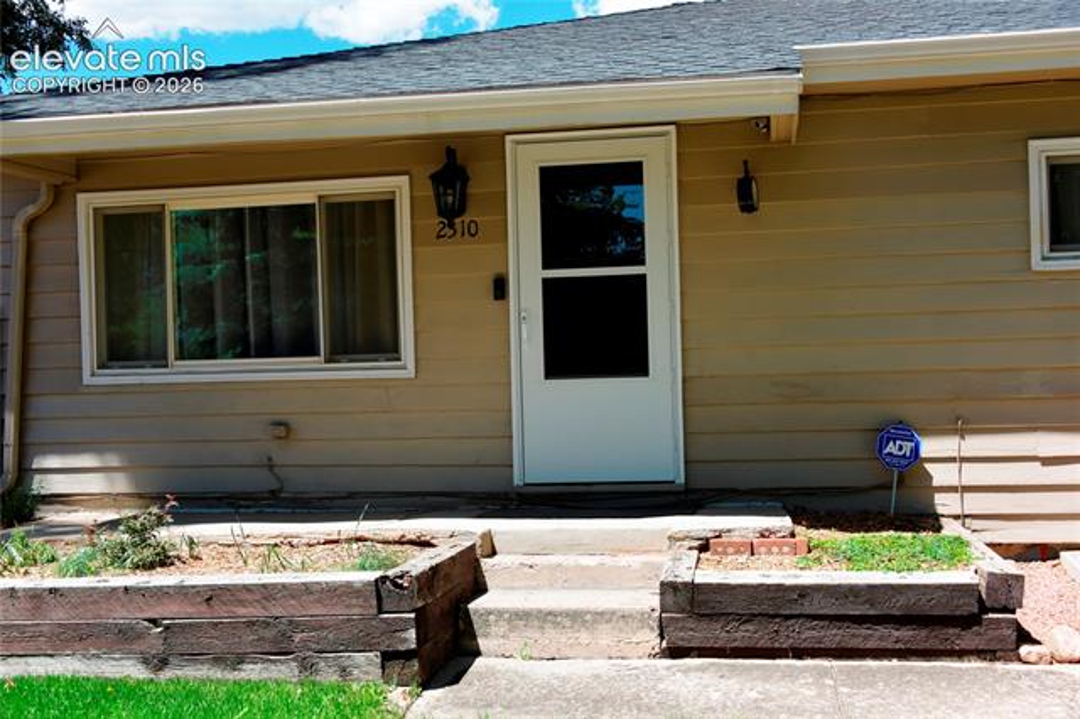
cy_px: 360
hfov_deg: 46.4
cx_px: 540
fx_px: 1259
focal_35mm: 42
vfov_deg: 31.9
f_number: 7.1
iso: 100
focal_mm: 42
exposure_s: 1/200
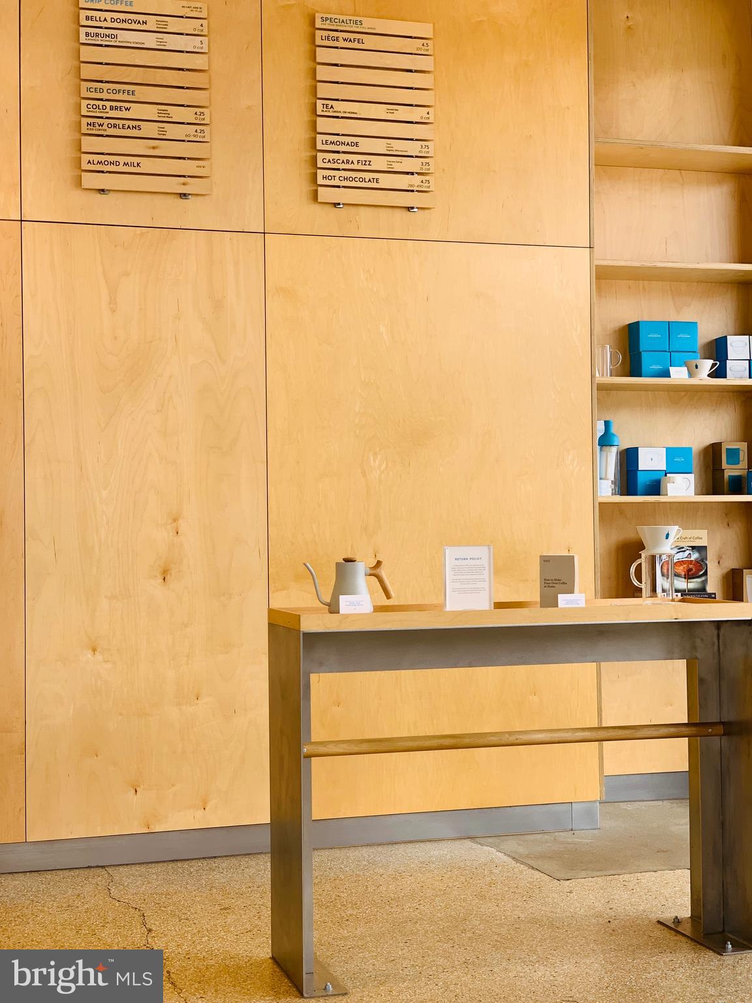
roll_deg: +0.5
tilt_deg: +2.4
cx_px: 376
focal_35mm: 52
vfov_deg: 36.8
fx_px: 1506
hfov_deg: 28.0
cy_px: 502
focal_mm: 6
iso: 25
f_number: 2.4
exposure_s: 1/120
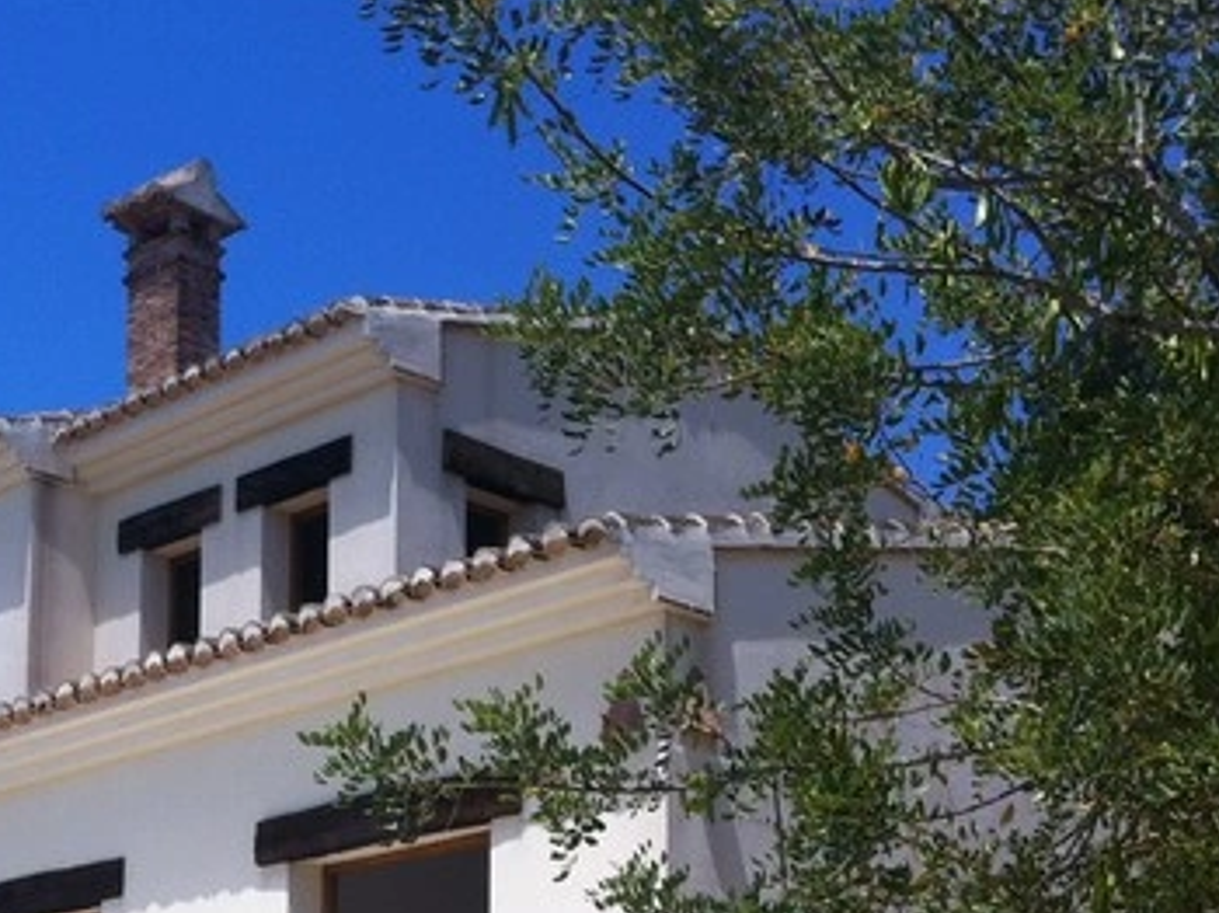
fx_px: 2815
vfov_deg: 18.0
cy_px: 916
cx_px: 174
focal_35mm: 80
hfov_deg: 23.9
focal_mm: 3.85
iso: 80
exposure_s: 1/1508
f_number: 2.8
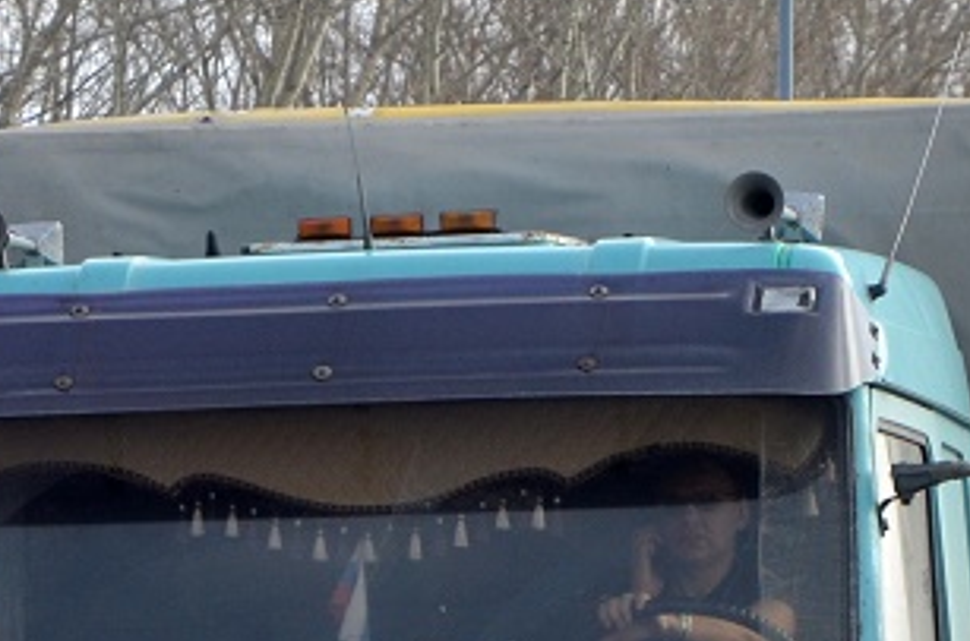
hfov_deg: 5.0
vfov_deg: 3.3
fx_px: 11019
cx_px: 483
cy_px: 650
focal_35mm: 410
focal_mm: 70
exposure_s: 1/1250
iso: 400
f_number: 4.5
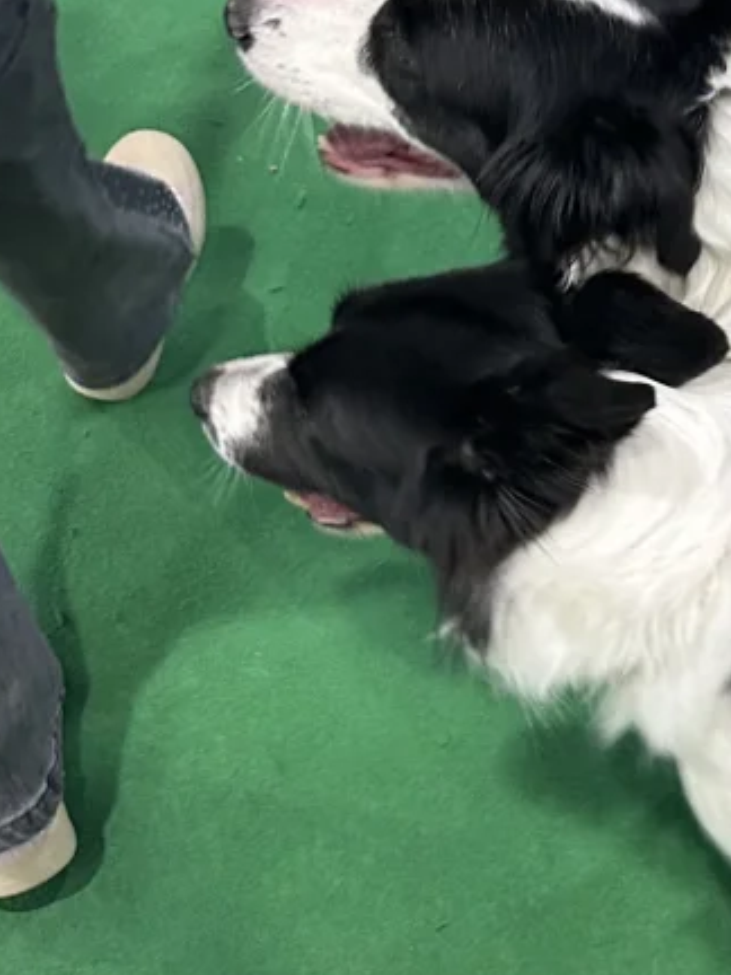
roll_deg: -0.8
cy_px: 323
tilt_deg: -43.7
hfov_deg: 16.8
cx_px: 1085
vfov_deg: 24.3
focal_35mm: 80
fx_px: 2253
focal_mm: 6.86
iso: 200
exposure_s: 1/50
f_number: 1.78
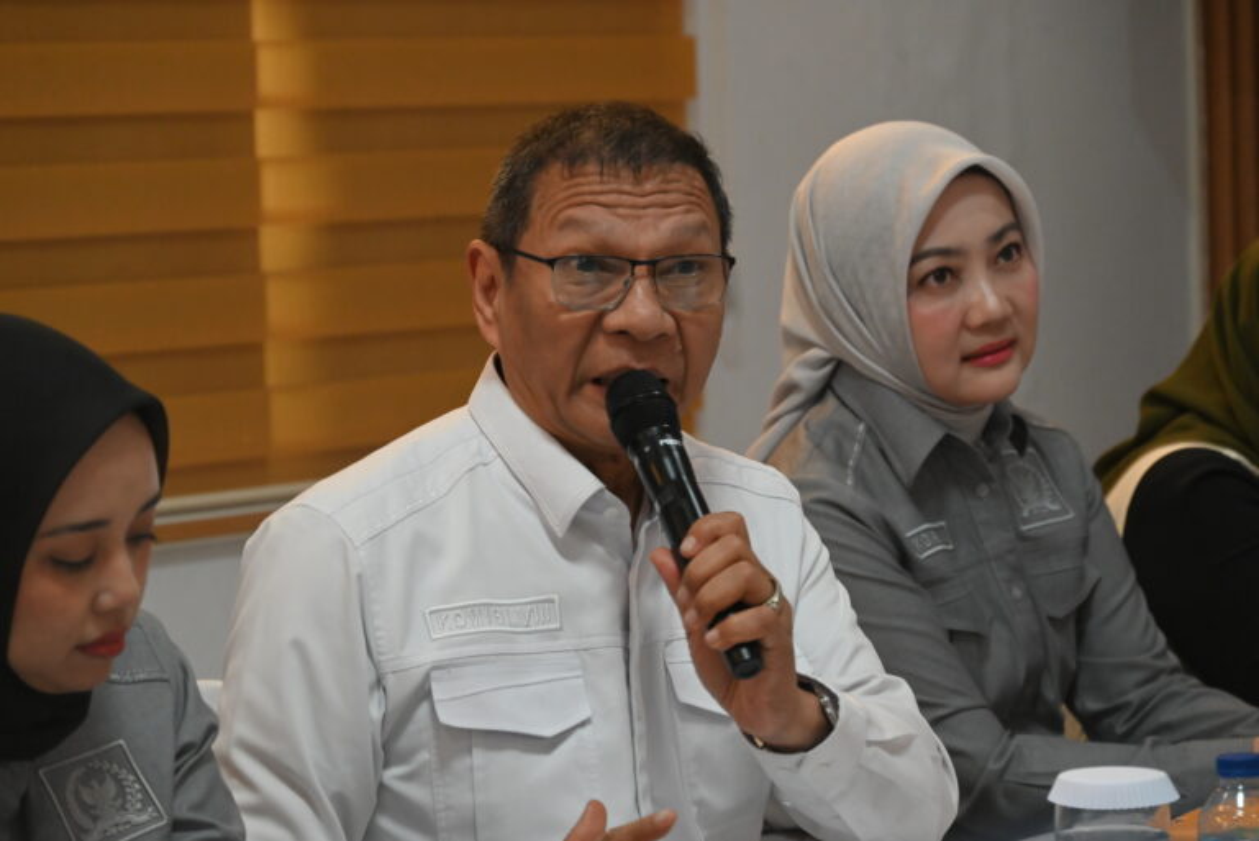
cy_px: 420
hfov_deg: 15.2
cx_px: 630
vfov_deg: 10.2
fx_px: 4724
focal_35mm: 135
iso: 3200
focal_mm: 135
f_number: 6.3
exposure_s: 1/125
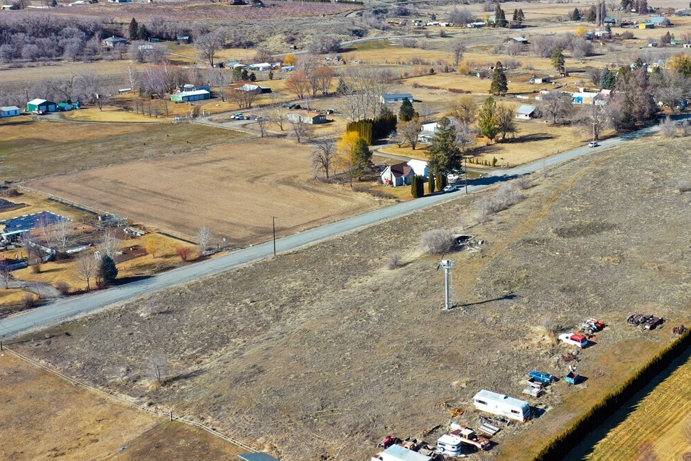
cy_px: 157
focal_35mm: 48
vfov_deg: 27.9
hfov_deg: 40.3
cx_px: 495
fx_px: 921
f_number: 5.6
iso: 100
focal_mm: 10.26
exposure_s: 1/320
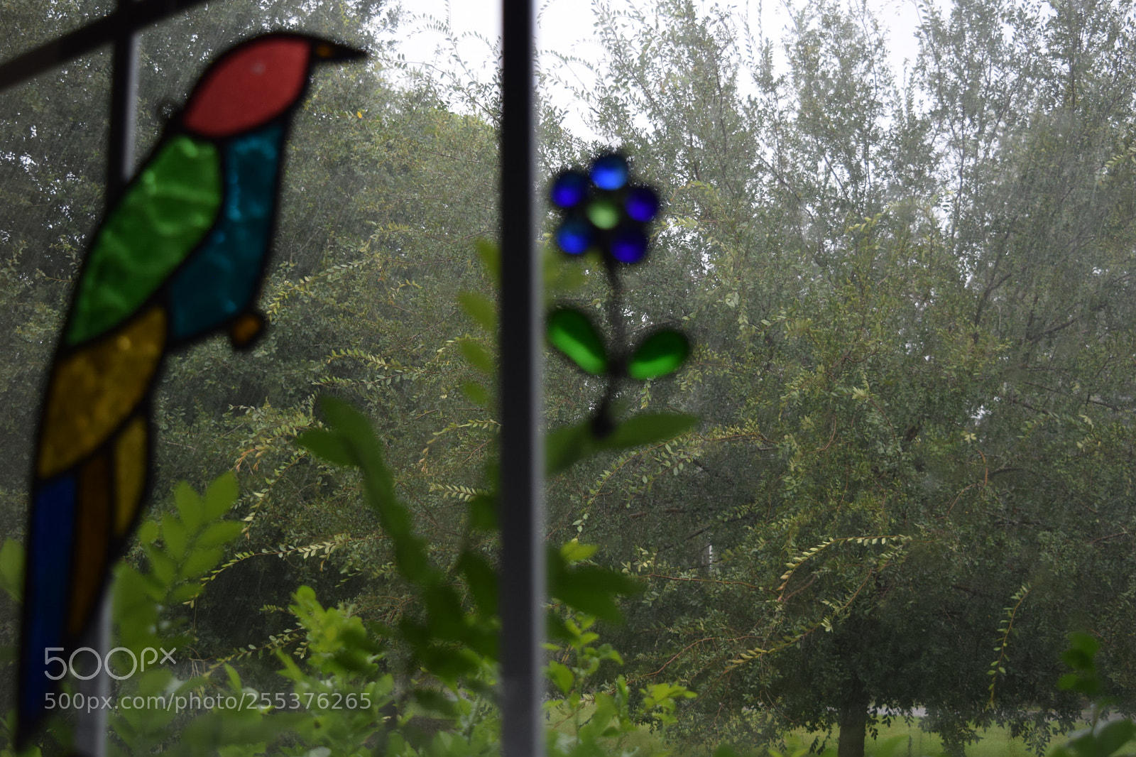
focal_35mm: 44
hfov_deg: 45.0
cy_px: 378
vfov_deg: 30.8
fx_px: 1372
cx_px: 568
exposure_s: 1/80
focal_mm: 29
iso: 400
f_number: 4.2
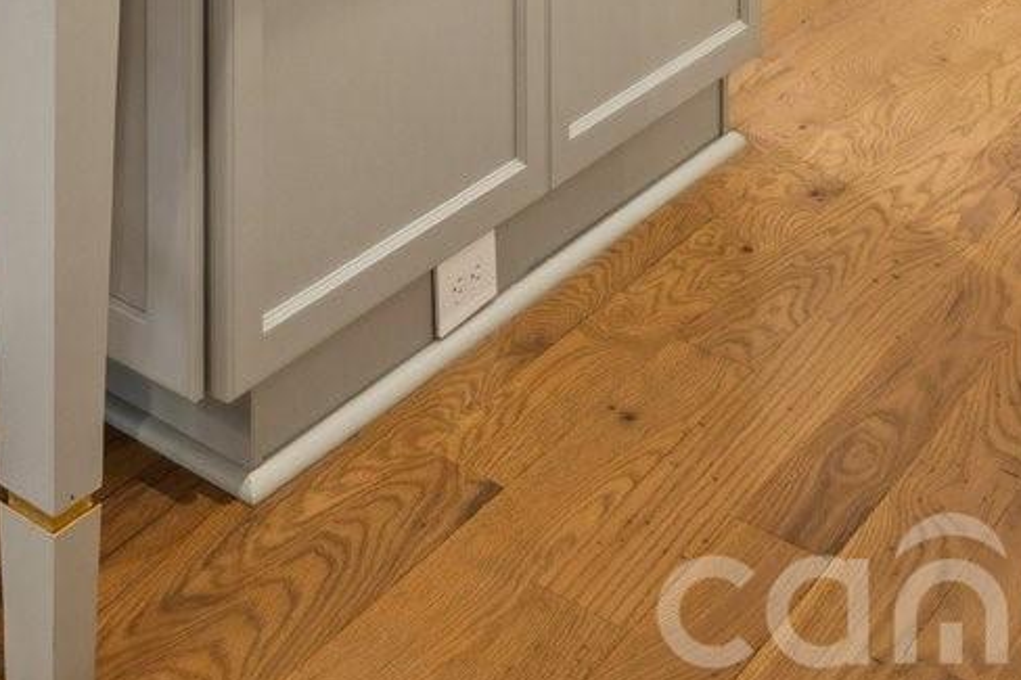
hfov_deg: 27.7
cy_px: -658
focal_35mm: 63
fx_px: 1786
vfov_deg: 16.6
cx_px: -226
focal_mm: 15
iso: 160
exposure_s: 1/10
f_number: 7.1
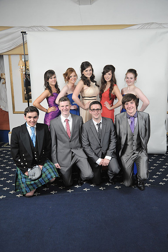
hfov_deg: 41.1
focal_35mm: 32
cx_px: 84
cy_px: 126
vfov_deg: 58.7
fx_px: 224
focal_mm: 32
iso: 1000
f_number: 7.1
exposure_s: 1/160
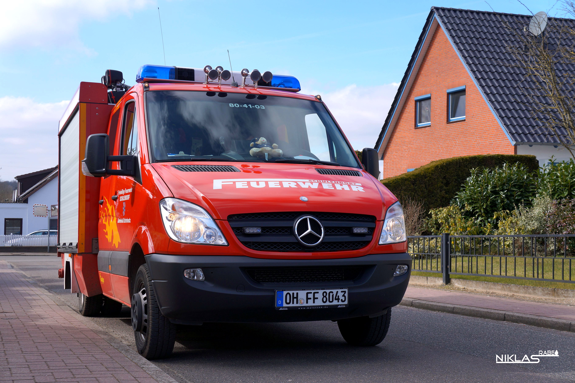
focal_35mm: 46
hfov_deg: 42.3
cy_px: 192
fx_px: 742
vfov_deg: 28.9
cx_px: 288
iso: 100
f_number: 5.6
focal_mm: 31
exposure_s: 1/500
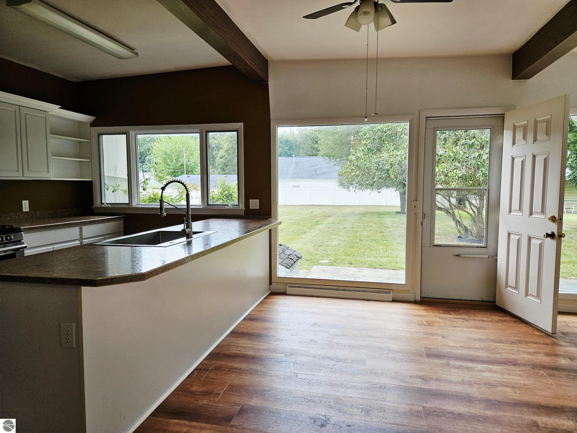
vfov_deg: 58.9
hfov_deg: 73.9
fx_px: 383
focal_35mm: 23
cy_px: 216
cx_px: 288
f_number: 1.8
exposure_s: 1/213
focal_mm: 5.4
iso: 40
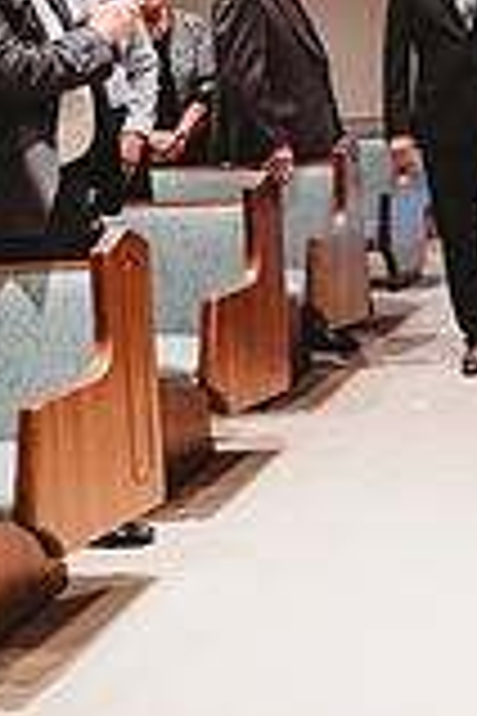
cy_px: 131
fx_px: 1351
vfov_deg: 28.9
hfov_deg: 18.4
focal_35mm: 68
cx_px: 644
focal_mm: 24
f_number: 4
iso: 2000
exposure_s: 1/125
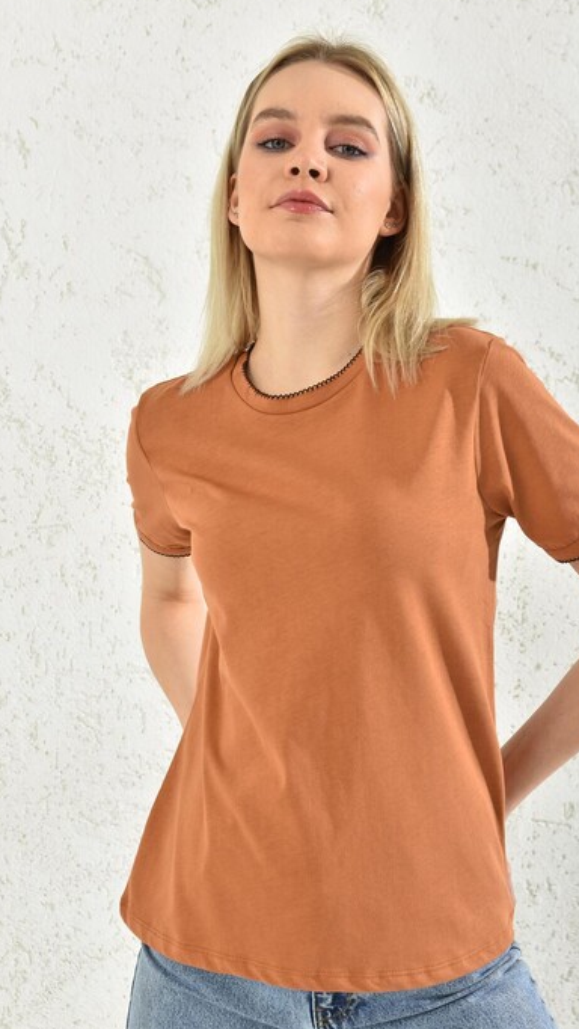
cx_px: 366
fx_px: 1445
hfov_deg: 22.6
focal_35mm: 53
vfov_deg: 39.2
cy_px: 519
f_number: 7.1
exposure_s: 1/160
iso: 100
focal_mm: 46
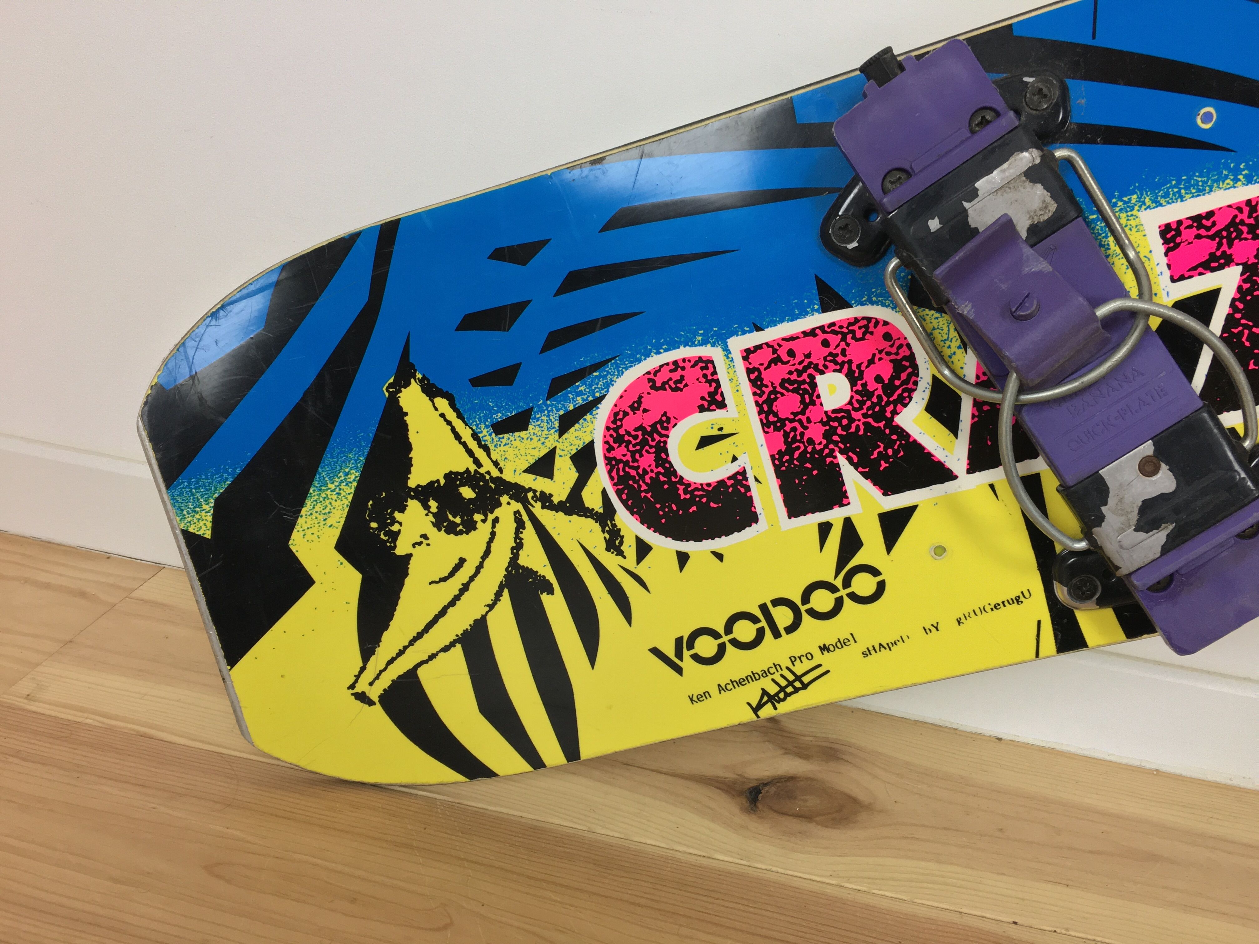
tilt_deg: -21.7
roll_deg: -8.2
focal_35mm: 29
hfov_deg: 61.7
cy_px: 472
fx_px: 1055
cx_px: 630
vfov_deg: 48.2
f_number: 2.2
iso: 50
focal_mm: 4.15
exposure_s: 1/33
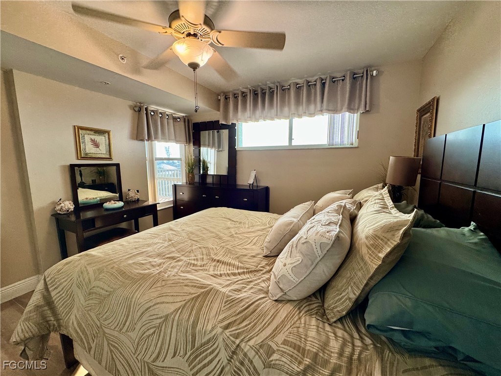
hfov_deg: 102.1
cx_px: 250
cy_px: 188
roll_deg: +0.1
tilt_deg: -8.8
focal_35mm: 14
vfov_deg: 85.7
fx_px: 203
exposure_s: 1/120
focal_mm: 2.22
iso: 125
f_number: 2.2
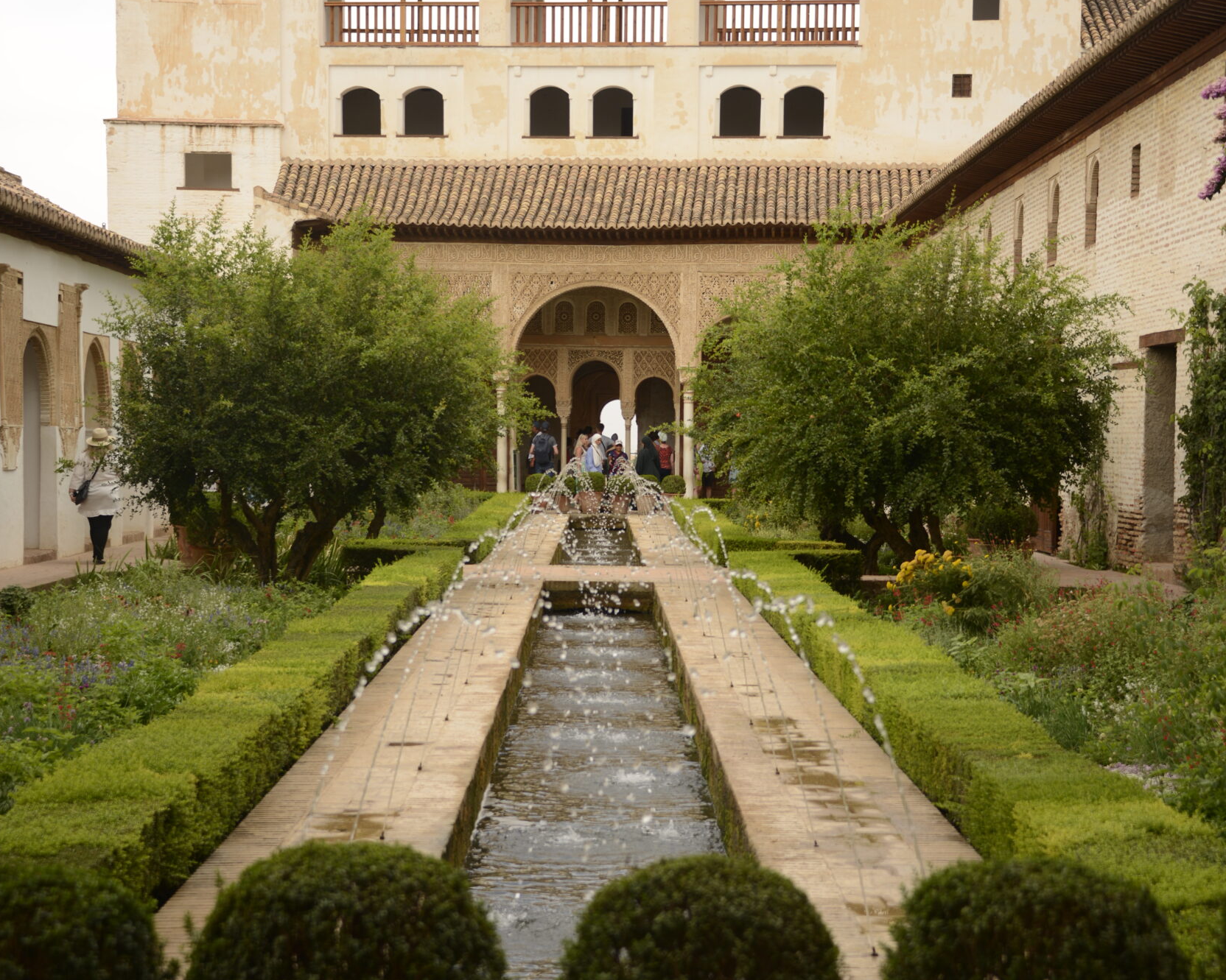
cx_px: 612
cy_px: 492
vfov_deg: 23.5
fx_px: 2358
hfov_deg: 29.1
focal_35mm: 65
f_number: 4.2
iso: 100
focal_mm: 45
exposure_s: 1/320
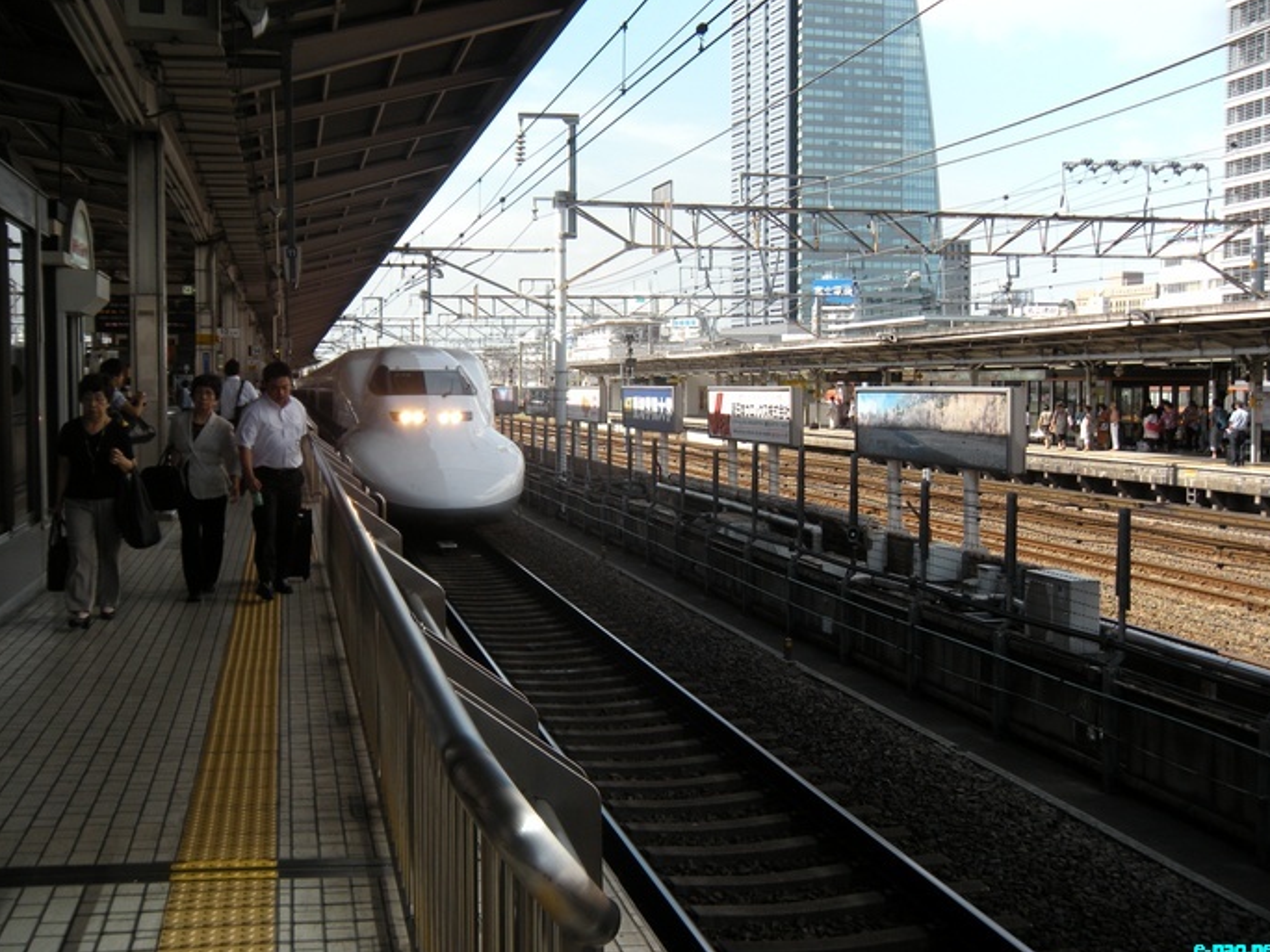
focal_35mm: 45
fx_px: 1651
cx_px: 641
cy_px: 478
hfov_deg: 42.1
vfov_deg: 32.2
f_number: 4
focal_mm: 7.4
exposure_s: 1/275
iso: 64
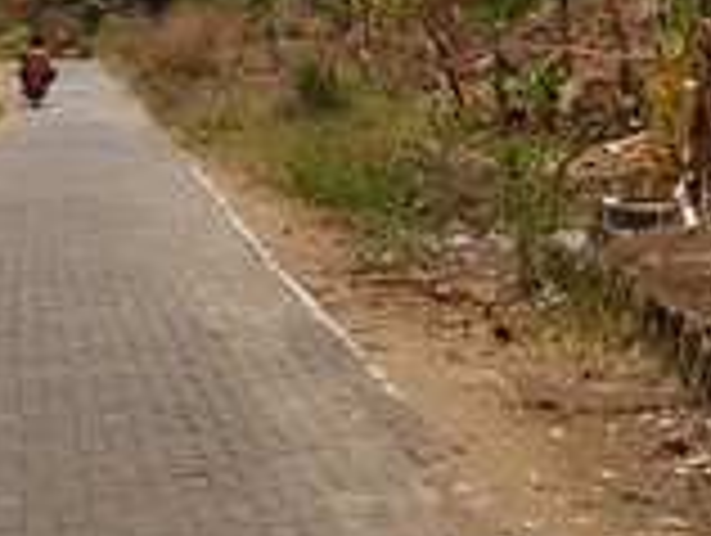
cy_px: -218
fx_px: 1975
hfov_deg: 20.1
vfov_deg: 14.6
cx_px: 119
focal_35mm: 96
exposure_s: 1/3376
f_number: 1.7
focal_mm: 4.3
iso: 40
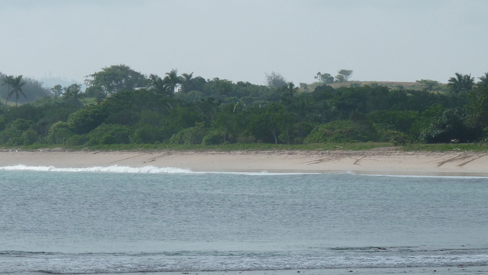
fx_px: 3830
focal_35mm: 296
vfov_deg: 4.1
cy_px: 225
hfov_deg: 7.3
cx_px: 320
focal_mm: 24.1
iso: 80
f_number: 5.6
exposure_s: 1/500
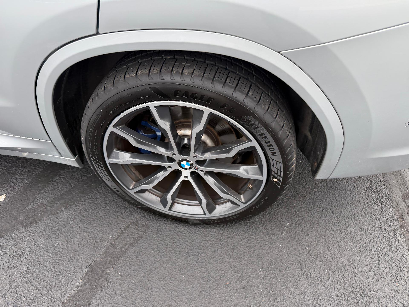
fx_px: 284
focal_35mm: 24
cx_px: 204
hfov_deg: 71.6
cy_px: 154
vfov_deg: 56.8
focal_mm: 6.76
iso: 100
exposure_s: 1/735
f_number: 1.78
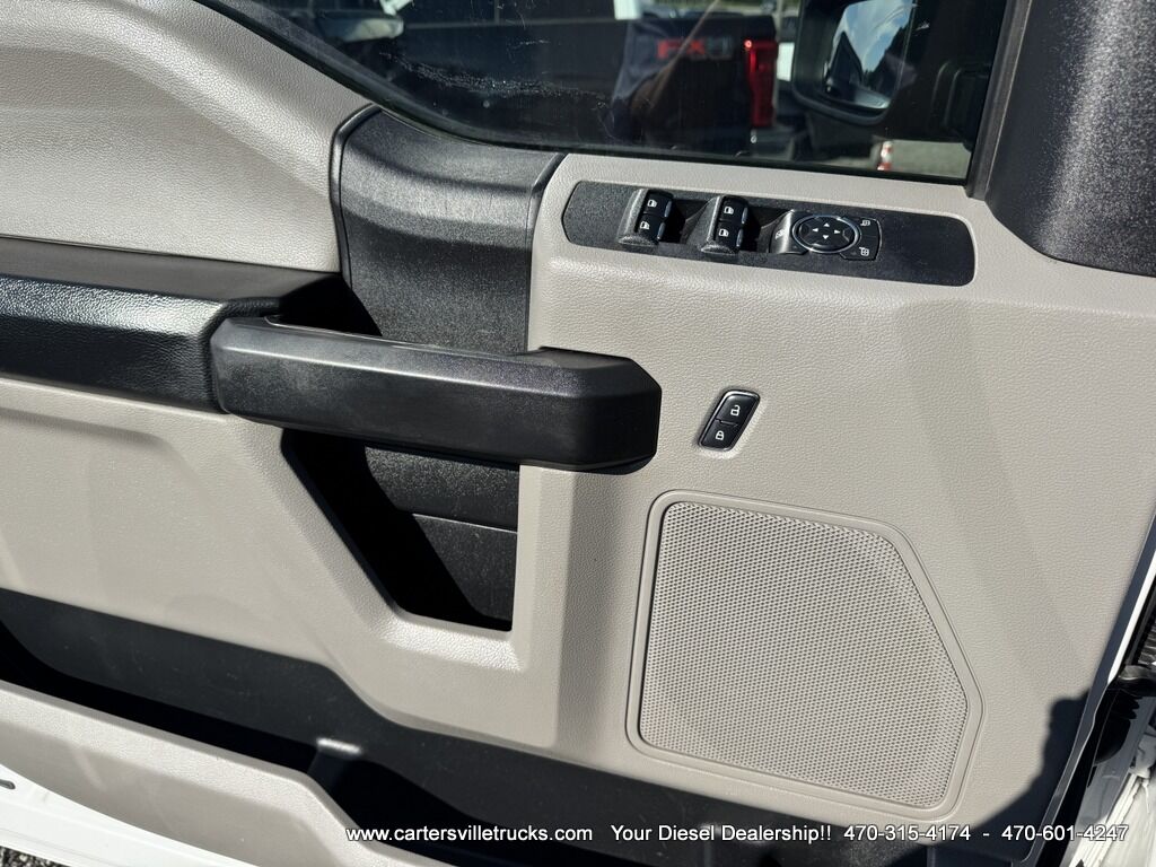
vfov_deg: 56.8
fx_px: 801
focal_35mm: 24
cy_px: 434
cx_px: 578
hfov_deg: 71.6
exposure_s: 1/2710
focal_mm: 6.76
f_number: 1.78
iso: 80
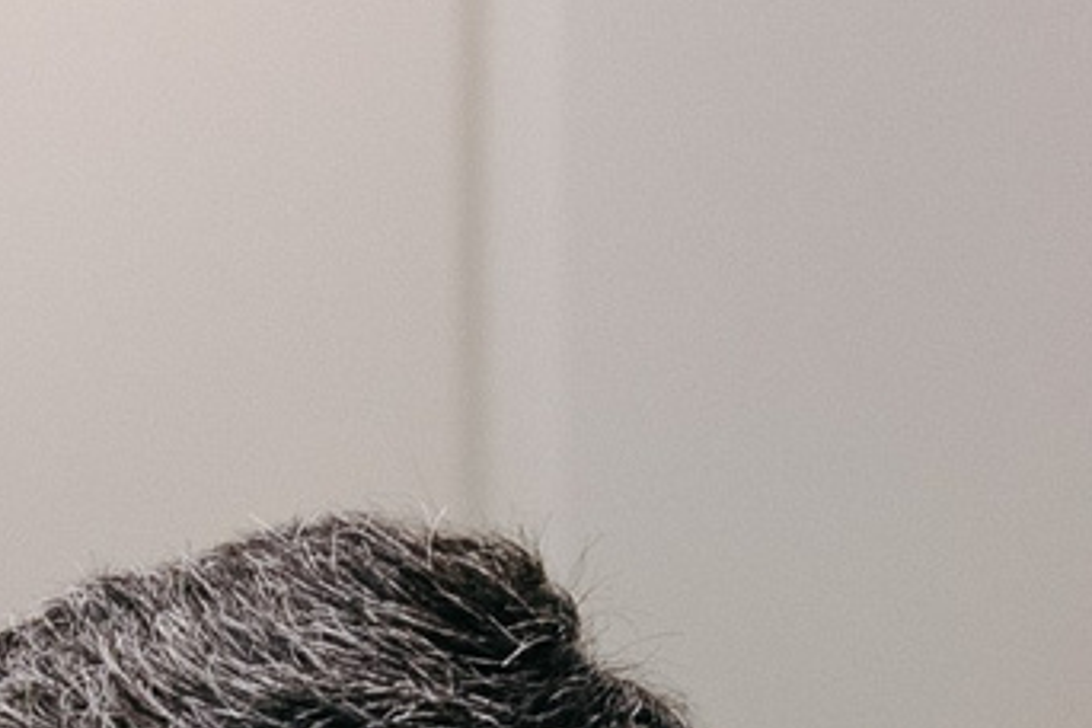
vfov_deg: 5.2
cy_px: 1975
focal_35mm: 253
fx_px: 7674
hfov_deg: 8.1
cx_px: -43
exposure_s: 1/160
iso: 320
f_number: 4
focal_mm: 29
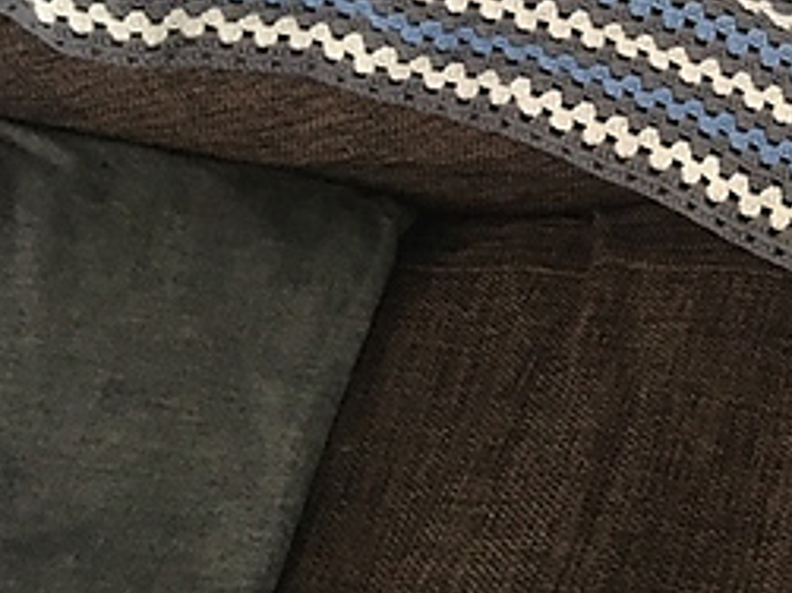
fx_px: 1692
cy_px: -145
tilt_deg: -49.7
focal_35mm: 74
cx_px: 1000
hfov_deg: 23.6
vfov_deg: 18.7
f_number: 2.2
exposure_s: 1/20
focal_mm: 4.15
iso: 200
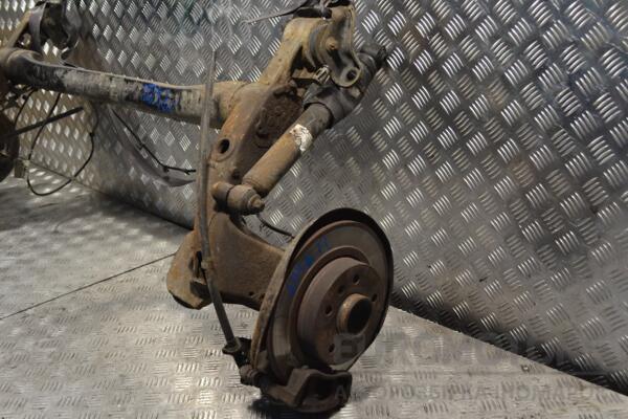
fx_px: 628
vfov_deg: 36.9
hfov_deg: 53.1
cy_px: 210
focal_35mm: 36
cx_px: 314
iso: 400
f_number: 5
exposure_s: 1/100
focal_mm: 24
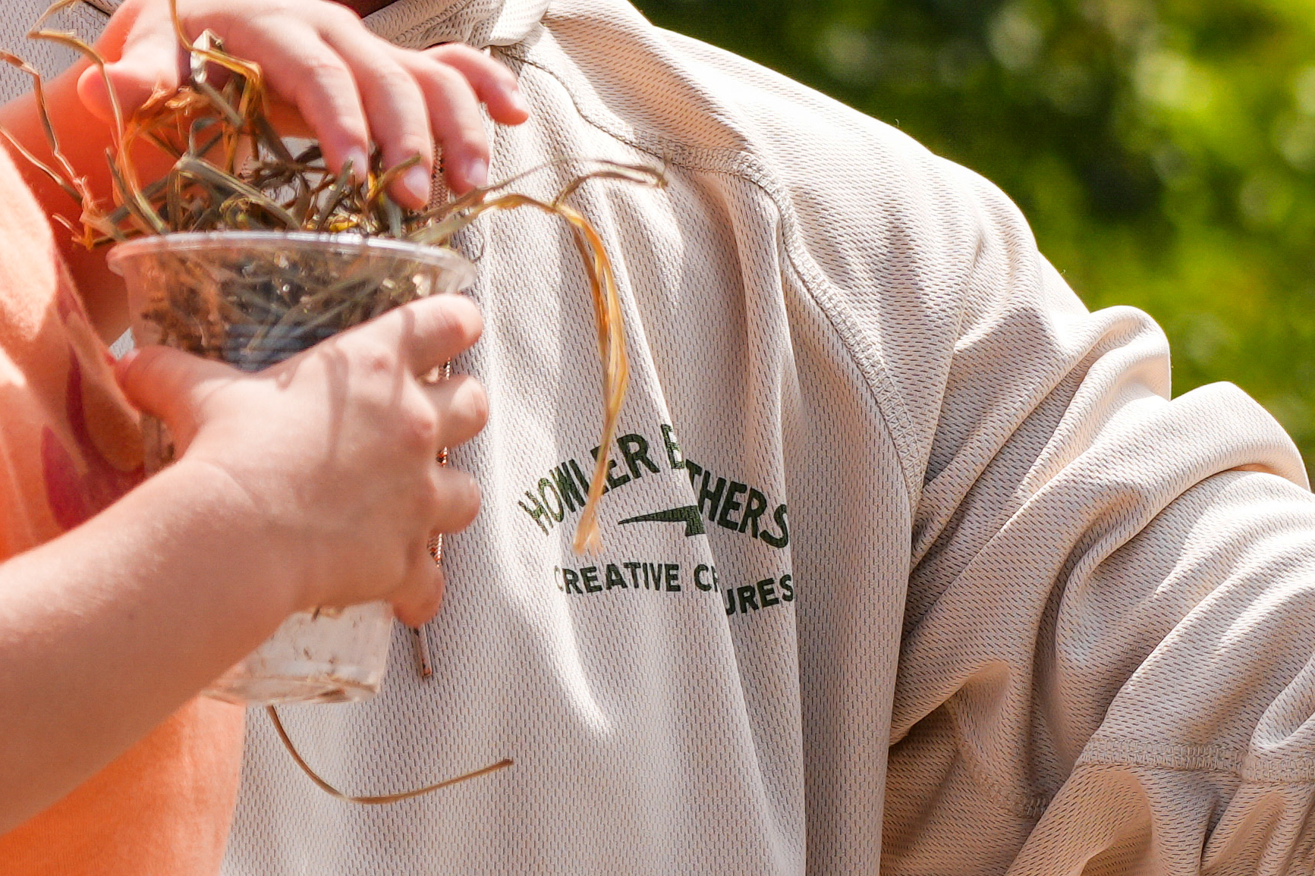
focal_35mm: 384
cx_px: 1350
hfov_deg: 5.4
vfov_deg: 3.6
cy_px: 228
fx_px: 14024
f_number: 4.5
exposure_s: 1/640
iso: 80
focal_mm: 70
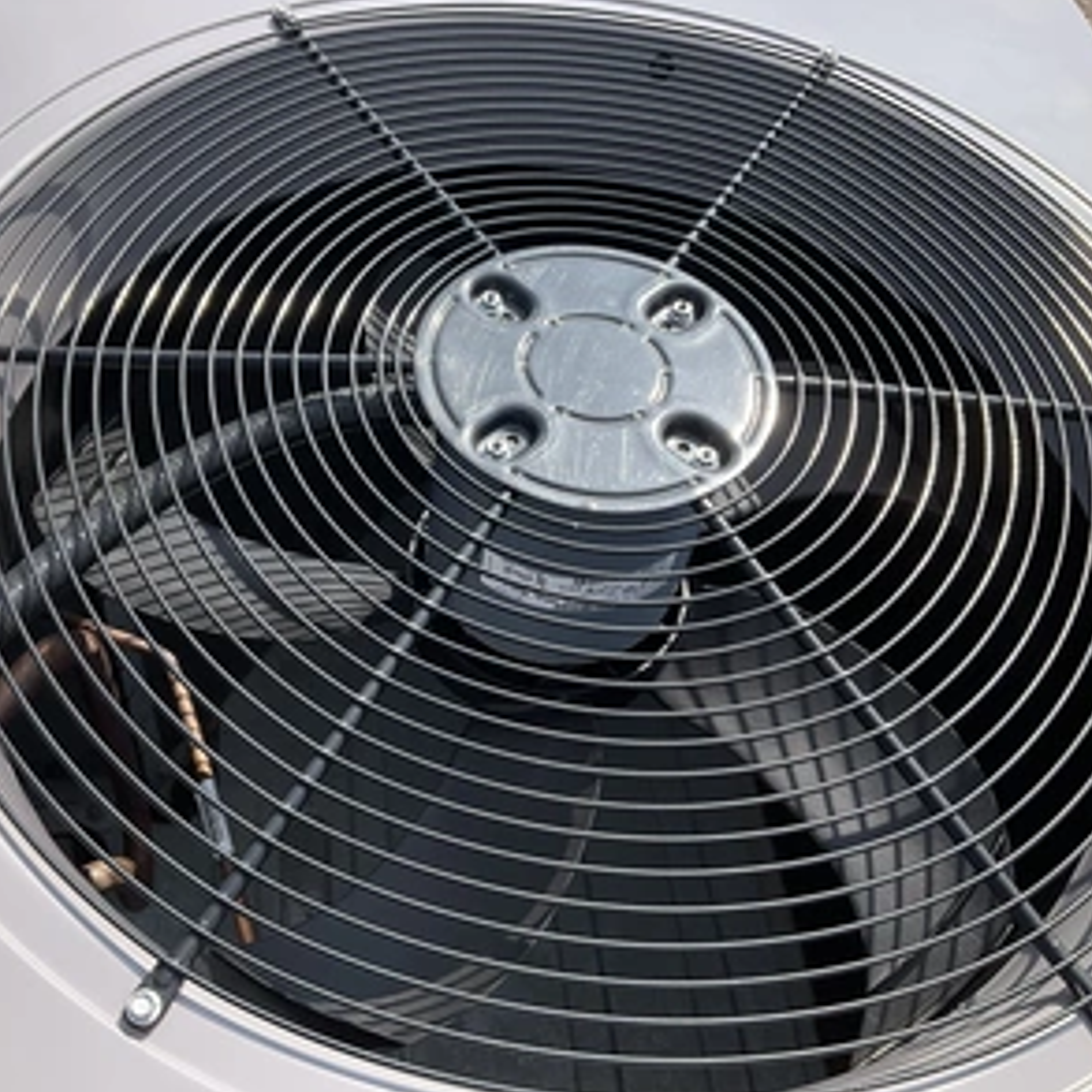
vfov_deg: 47.2
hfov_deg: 47.0
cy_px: 548
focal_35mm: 35
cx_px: 458
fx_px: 1249
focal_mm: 3
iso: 25
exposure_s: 1/1055
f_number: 1.8
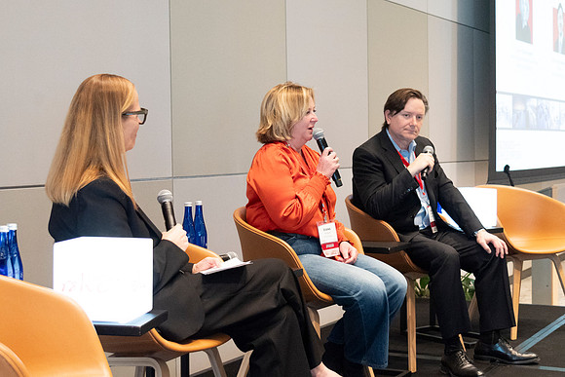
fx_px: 942
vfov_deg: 22.6
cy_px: 188
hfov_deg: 33.4
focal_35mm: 60
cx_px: 282
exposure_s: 1/80
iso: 3200
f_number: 5
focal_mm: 40
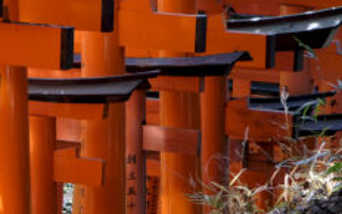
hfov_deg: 9.6
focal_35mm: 219
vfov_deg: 6.0
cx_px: 94
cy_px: 74
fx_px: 2041
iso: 800
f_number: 5.6
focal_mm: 55
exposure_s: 1/30
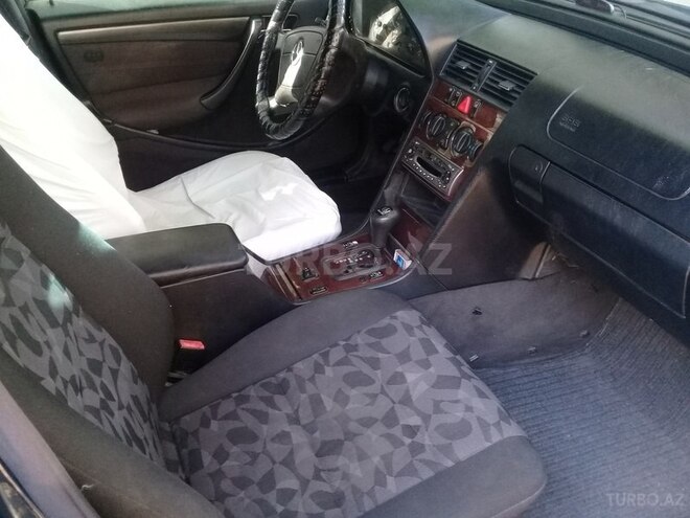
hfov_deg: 58.4
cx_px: 345
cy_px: 259
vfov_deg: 45.4
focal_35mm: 31
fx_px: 618
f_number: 2.2
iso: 200
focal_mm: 3.3
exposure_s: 1/24
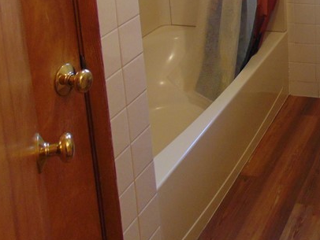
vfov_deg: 22.0
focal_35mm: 63
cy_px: -28
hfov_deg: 28.0
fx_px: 583
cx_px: 351
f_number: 3
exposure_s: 1/30
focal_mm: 4.5
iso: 160
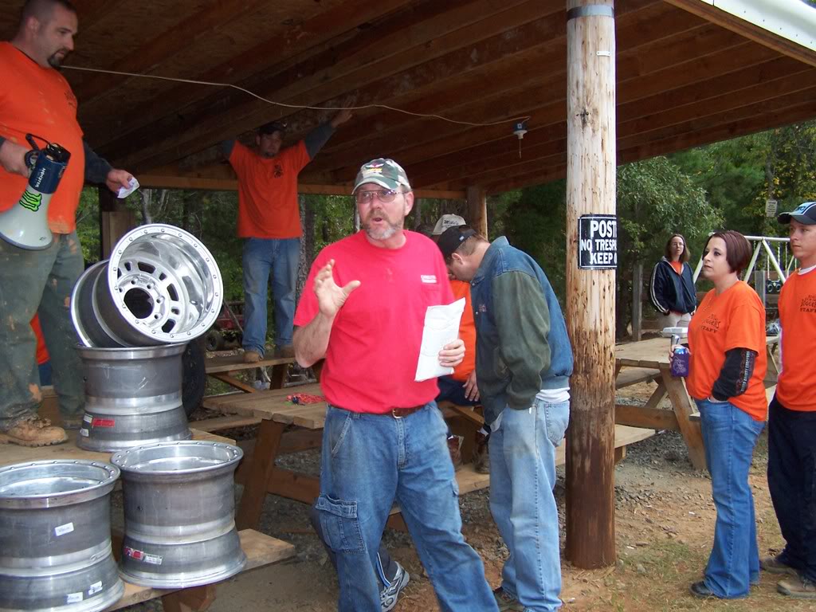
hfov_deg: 49.0
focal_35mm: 38
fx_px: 896
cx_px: 408
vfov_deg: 37.7
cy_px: 306
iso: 140
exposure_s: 1/60
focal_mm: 6.3
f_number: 2.8
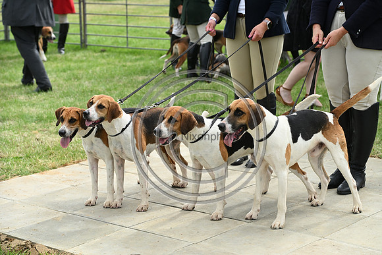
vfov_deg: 15.2
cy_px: 128
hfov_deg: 22.6
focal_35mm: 90
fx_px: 955
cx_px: 191
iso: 500
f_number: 5.6
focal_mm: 90
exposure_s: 1/1000
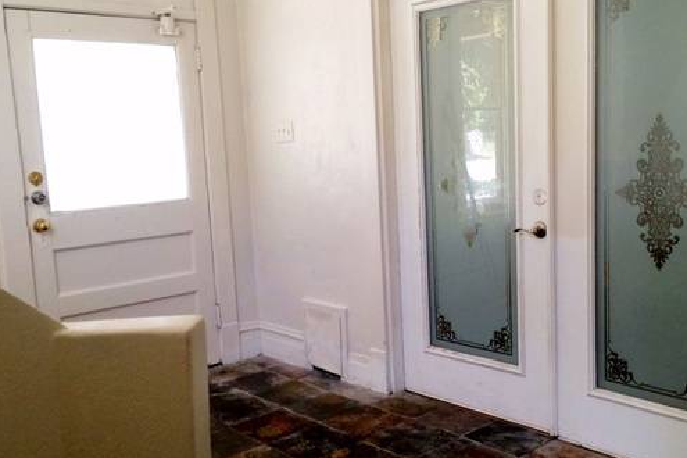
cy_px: 240
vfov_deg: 34.2
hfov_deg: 49.4
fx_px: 744
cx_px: 393
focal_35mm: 39
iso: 50
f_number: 2.2
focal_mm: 4.15
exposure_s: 1/30
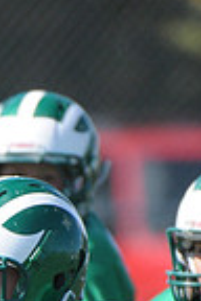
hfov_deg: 0.6
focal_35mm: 2417
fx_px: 20241
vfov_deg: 0.9
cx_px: -39
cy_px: 600
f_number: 4
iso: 640
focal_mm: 400
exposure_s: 1/2500
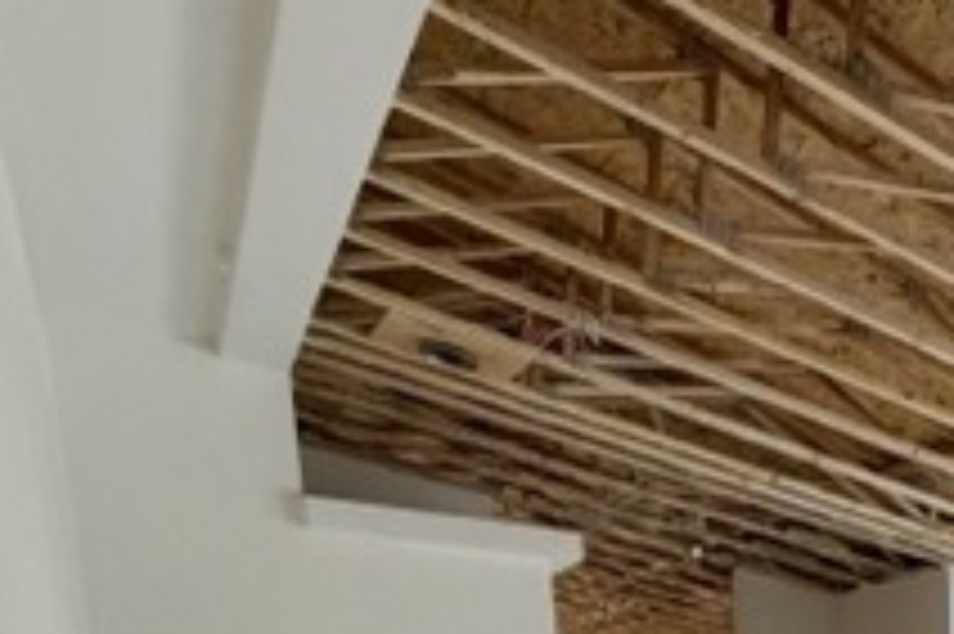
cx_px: 1264
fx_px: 1165
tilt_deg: -10.1
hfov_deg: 32.4
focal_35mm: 44
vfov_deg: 23.4
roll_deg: -0.9
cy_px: 989
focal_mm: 2.22
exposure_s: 1/121
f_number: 2.2
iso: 160
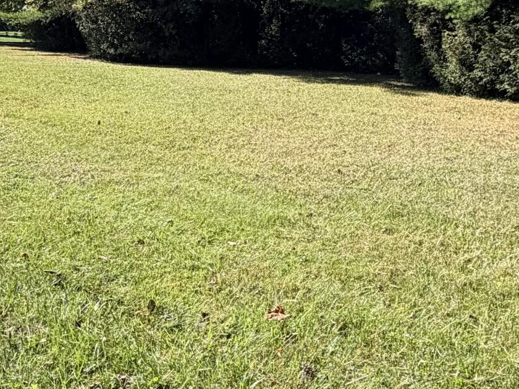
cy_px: 75
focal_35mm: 50
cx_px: 166
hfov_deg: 37.7
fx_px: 750
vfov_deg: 28.5
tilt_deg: -3.5
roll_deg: -2.7
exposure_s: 1/770
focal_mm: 2.22
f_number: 2.2
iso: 25
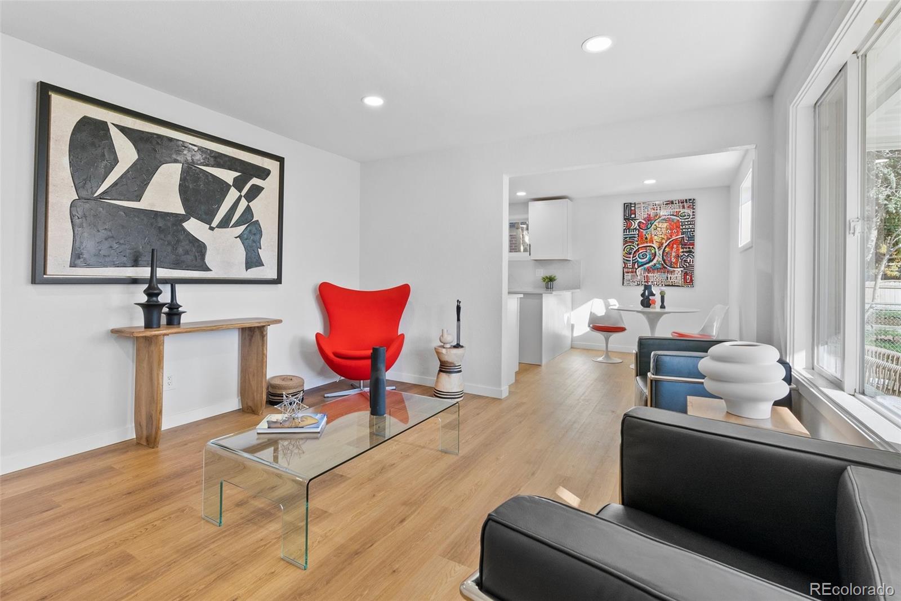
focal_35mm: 16
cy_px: 300
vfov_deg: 73.8
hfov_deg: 96.7
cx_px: 450
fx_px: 400
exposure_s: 1/20
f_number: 8
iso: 800
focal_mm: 16
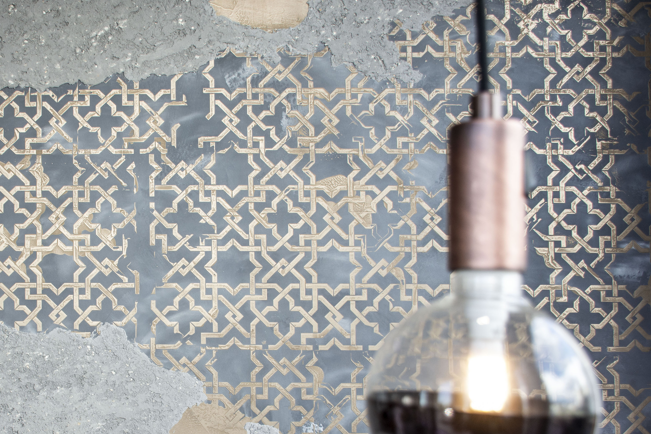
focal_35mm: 53
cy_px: 329
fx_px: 958
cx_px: 141
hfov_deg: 36.4
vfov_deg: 25.2
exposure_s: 1/100
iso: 200
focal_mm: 22
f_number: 4.5
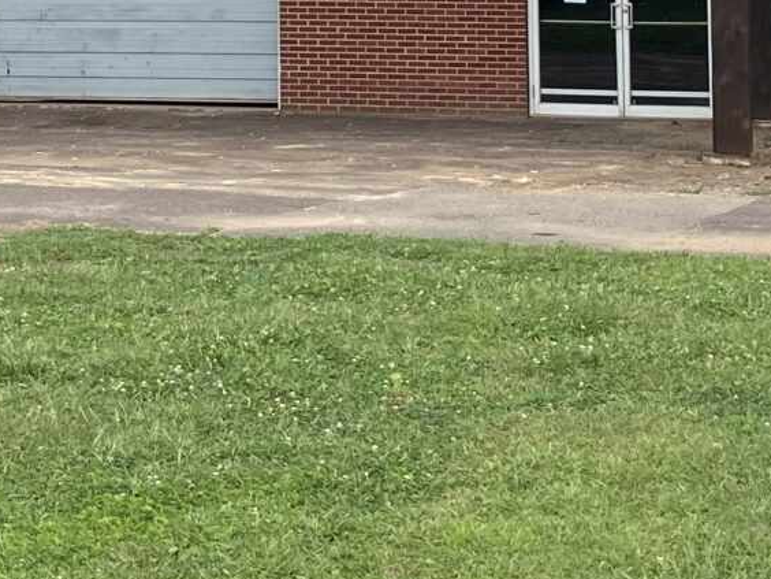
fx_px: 2829
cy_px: -309
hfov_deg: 15.4
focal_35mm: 127
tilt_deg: +8.7
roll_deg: -2.0
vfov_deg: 11.2
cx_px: 157
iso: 32
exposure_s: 1/1350
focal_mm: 3.99
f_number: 1.8
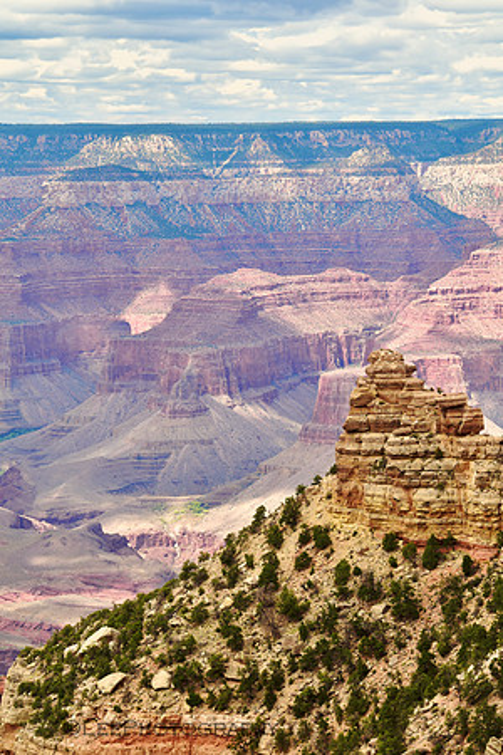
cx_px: 252
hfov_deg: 10.6
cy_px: 378
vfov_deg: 15.9
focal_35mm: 129
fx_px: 2703
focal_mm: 86
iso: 400
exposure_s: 1/250
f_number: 8
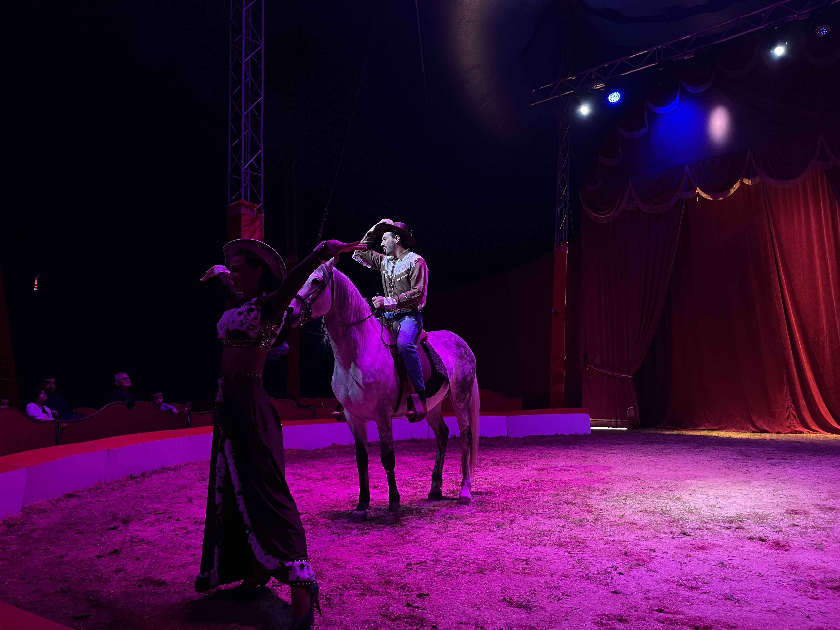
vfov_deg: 53.1
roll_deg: +1.5
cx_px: 420
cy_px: 315
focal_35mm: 26
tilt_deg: +6.7
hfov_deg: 67.3
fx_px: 631
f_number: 1.6
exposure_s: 1/60
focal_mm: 4.2
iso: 320
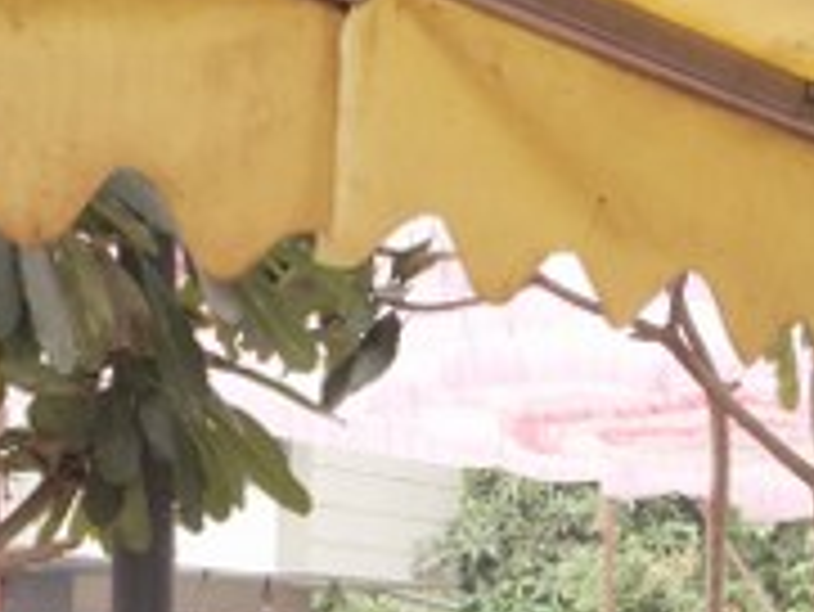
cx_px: 742
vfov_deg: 16.3
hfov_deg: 22.2
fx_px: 2024
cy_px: 778
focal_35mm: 86
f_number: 5.6
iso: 1250
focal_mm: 18
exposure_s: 1/100
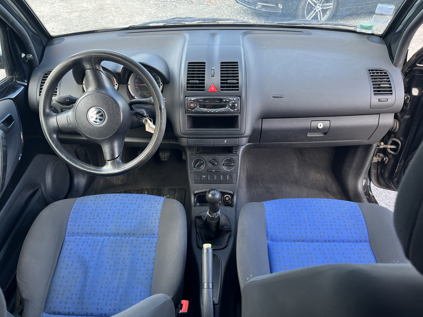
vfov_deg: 53.1
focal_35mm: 26
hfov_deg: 67.3
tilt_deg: -38.3
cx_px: 212
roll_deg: +0.4
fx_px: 318
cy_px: 158
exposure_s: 1/115
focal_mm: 5.1
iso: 125
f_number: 1.6
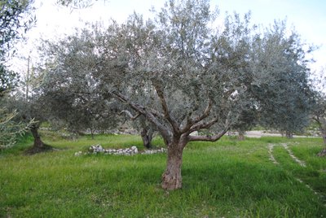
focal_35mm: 27
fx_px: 245
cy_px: 109
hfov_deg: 67.3
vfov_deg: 48.1
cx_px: 163
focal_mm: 18
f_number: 3.5
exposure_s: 1/125
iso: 100
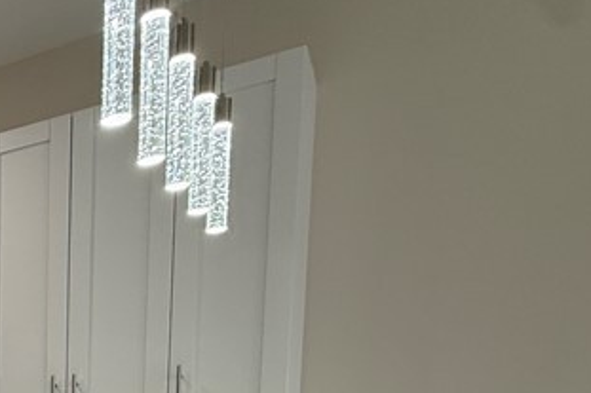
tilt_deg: -6.1
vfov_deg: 24.0
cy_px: 533
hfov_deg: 29.7
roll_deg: +2.1
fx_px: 788
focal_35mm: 48
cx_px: -236
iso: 100
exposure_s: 1/120
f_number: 2.2
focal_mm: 2.22
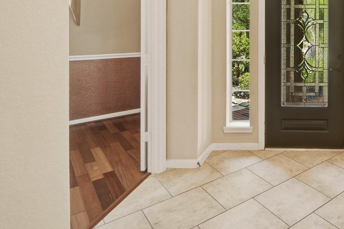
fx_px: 268
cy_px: 30
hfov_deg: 57.6
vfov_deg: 43.1
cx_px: 300
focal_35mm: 28
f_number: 8
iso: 320
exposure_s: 1/6
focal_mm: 16
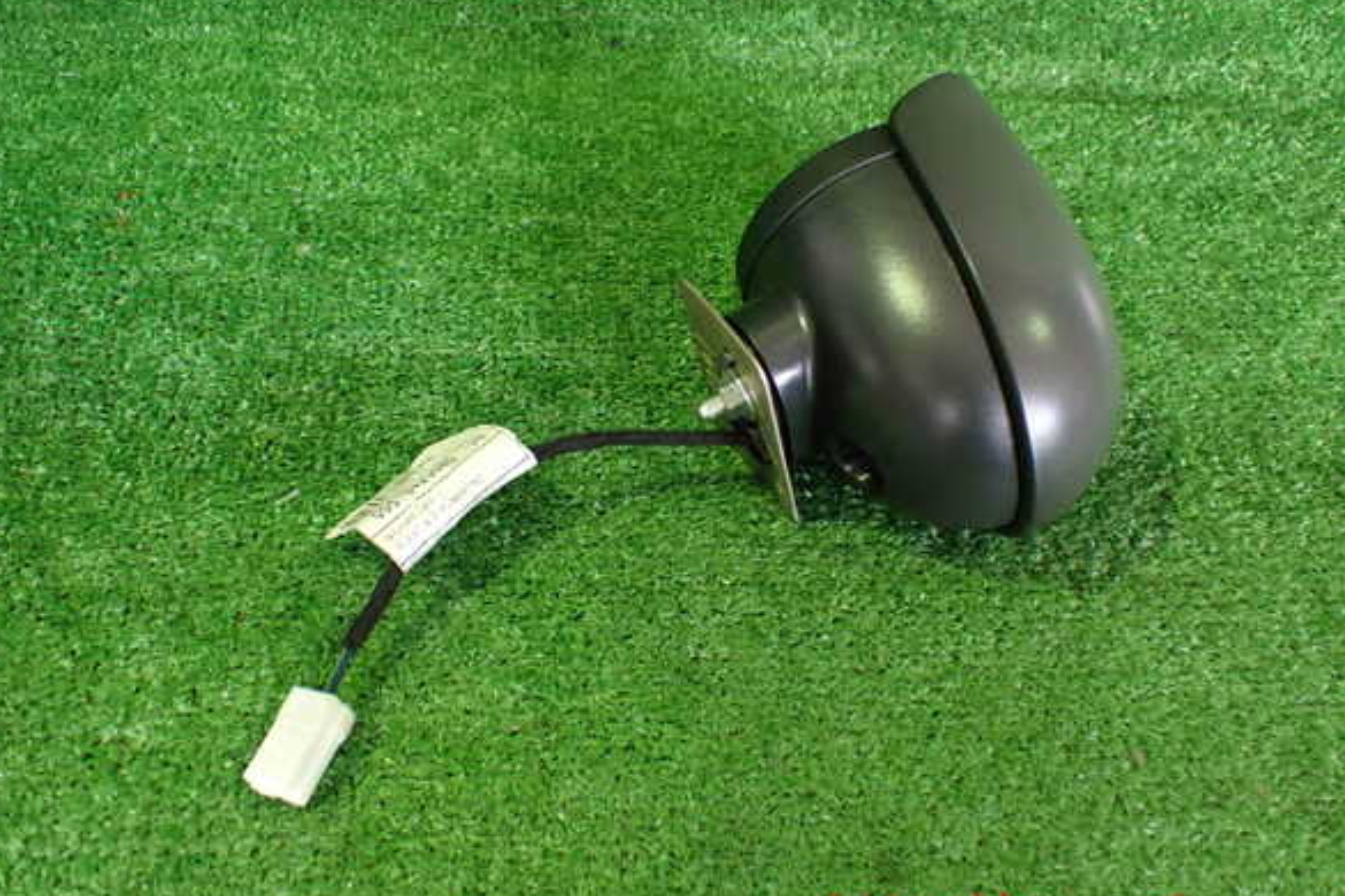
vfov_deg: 41.1
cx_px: 660
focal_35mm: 32
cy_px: 430
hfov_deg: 58.7
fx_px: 1195
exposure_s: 1/50
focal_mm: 5.4
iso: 800
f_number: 2.3
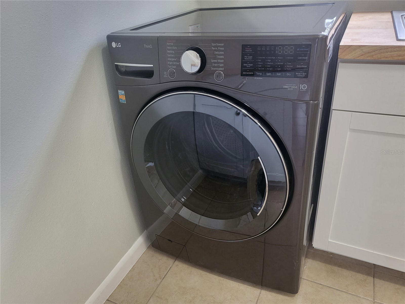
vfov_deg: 53.1
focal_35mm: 26
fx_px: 304
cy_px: 152
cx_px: 202
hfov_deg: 67.3
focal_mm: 4.25
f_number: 1.8
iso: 200
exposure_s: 1/40
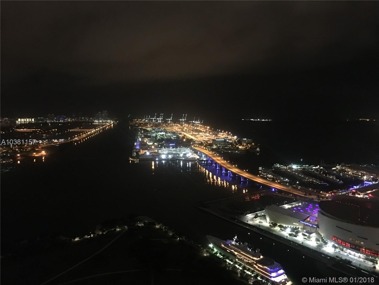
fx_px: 318
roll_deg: +0.5
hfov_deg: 61.7
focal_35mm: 29
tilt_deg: -4.8
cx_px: 190
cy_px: 142
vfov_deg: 48.2
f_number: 2.2
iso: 200
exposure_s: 1/4
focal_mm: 4.15
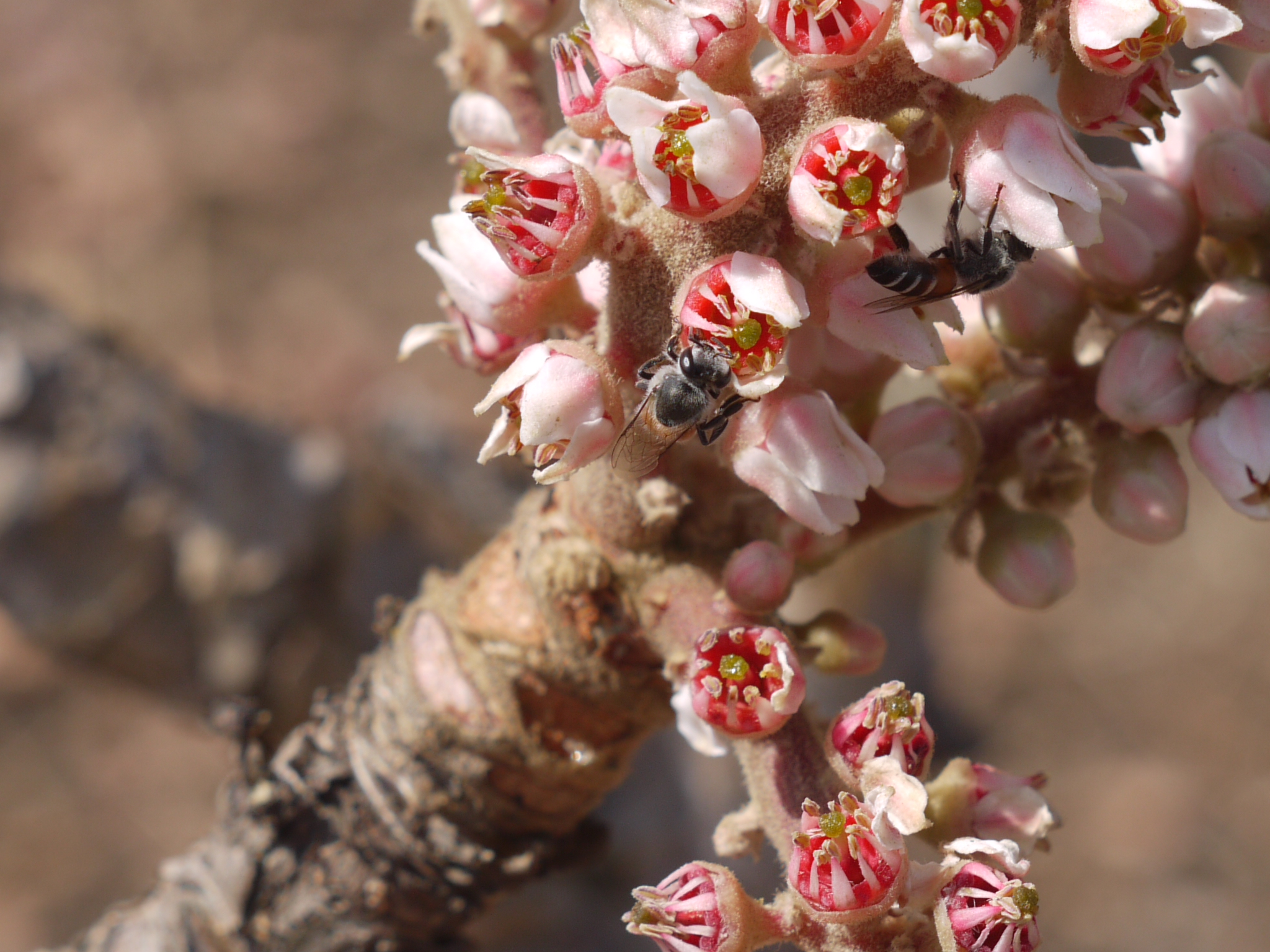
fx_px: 6531
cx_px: 635
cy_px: 476
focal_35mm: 178
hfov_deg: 11.1
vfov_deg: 8.3
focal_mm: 45
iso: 100
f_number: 7.1
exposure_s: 1/320
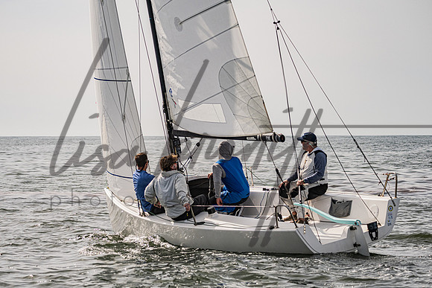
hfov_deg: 16.7
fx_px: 1474
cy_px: 173
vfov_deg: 11.2
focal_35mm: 123
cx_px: 203
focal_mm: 100
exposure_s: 1/4000
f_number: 5.6
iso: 320
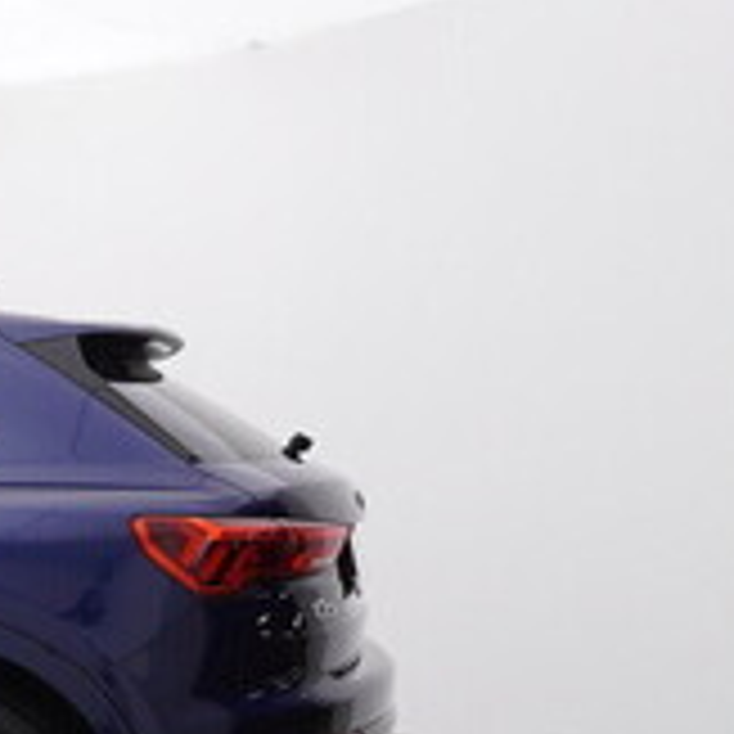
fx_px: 1546
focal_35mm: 64
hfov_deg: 21.6
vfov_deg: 25.8
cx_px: -417
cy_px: 664
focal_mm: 15
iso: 200
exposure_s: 1/80
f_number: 5.6
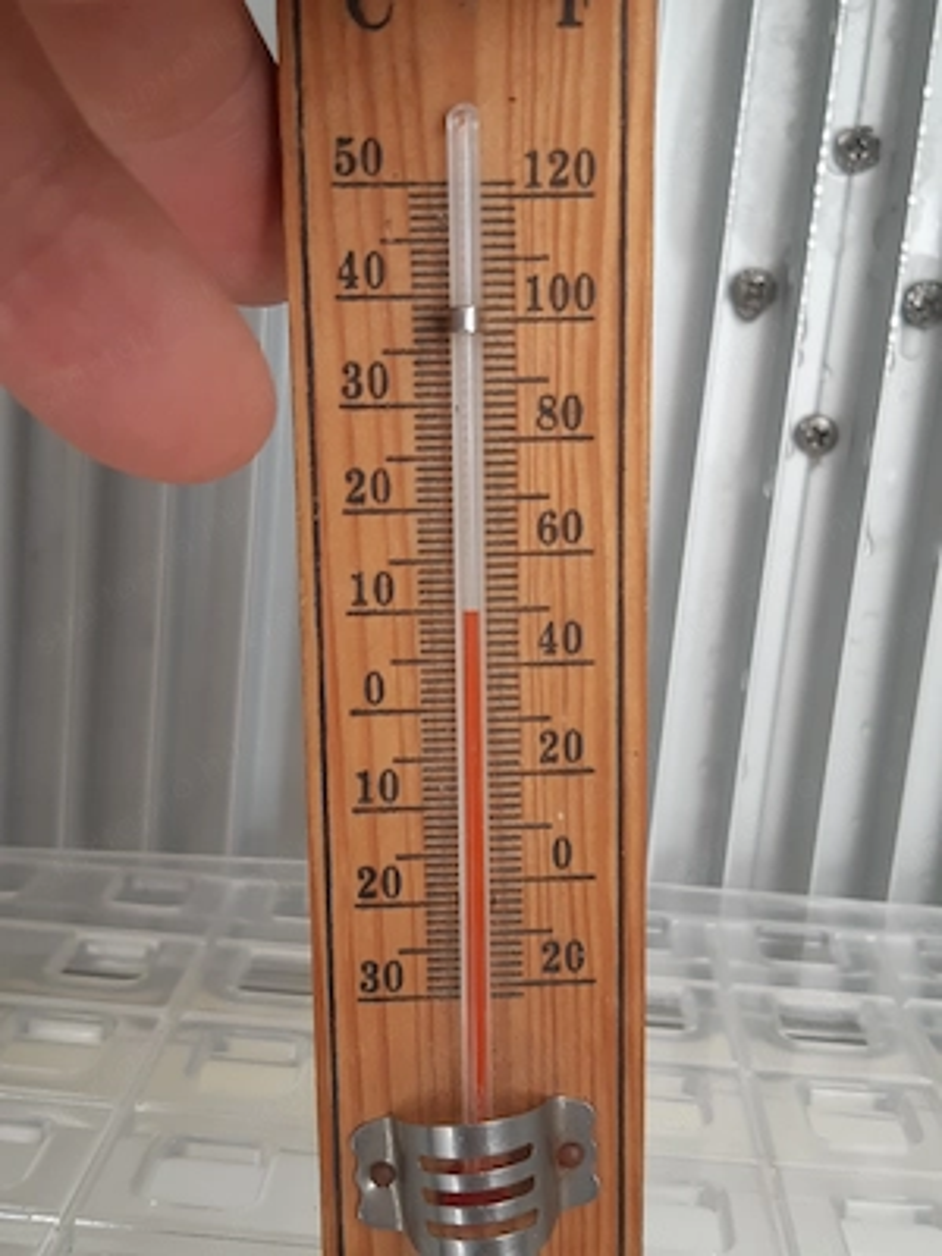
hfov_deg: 53.1
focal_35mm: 26
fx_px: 943
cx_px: 471
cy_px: 628
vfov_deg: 67.3
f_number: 1.7
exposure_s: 1/50
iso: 64
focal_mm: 3.93
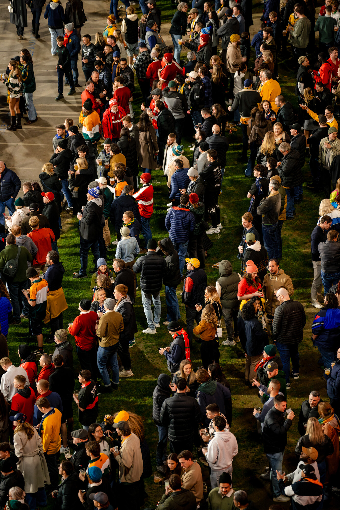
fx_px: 2125
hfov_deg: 9.1
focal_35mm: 150
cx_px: 170
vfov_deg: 13.7
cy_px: 255
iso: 2500
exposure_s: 1/400
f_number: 2.8
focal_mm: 150
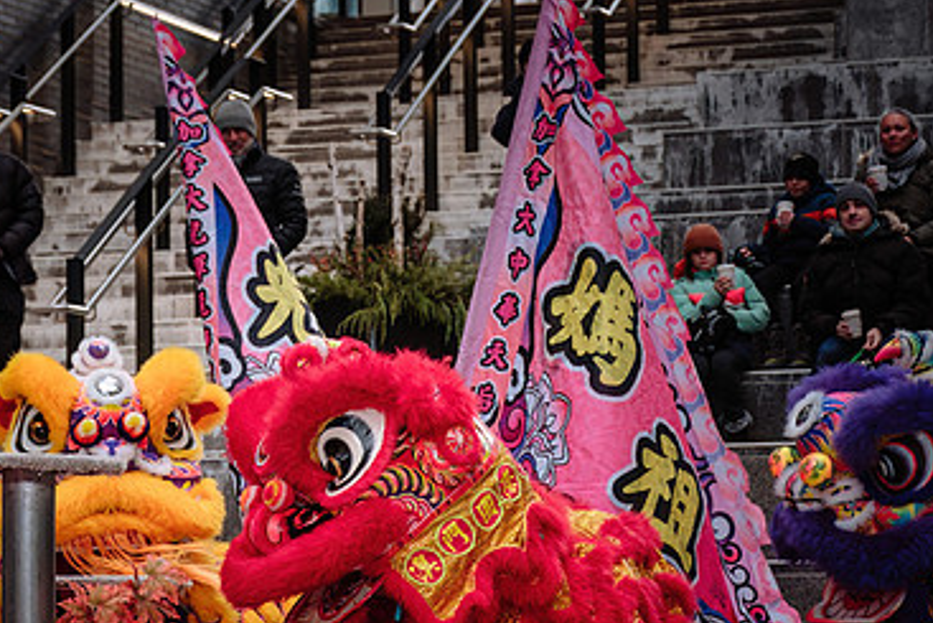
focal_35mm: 145
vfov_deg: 9.5
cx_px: 141
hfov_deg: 14.0
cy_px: 451
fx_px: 3759
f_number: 3.6
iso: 160
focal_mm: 55
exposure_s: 1/160
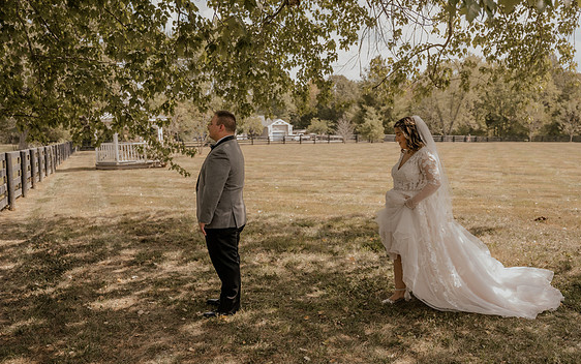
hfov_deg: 58.0
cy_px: 202
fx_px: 523
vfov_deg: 38.3
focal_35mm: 33
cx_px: 314
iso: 250
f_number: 4
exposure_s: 1/500
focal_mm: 29.5
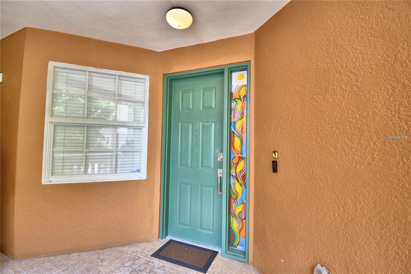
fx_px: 171
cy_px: 137
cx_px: 206
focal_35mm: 15
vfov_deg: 77.3
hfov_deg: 100.4
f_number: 4.5
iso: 320
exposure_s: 1/125
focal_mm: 10
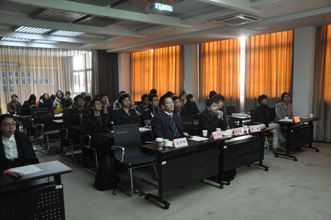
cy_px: 110
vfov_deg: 41.6
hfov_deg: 59.5
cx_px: 166
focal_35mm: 32
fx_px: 289
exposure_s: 1/15
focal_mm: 21
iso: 1250
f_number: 3.8
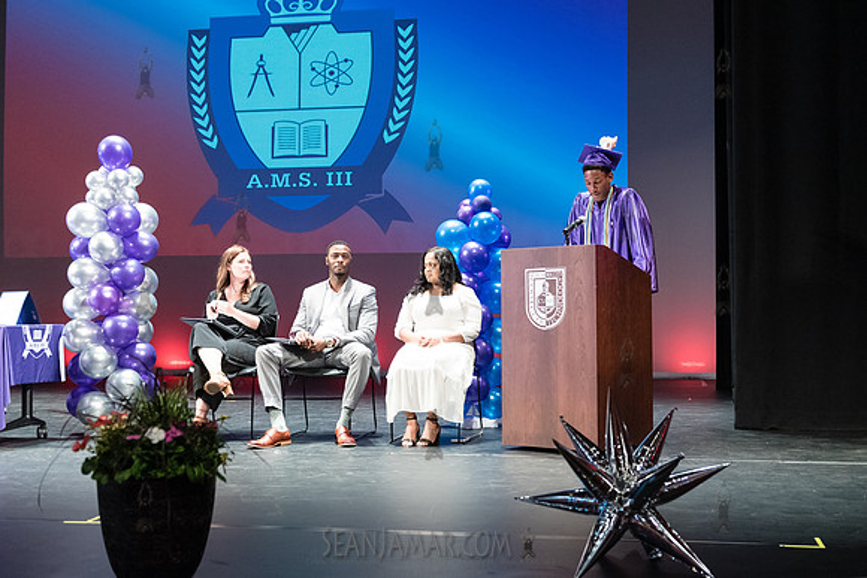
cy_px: 280
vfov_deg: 33.2
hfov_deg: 48.0
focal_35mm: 40
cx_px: 490
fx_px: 972
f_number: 3.5
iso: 3200
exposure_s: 1/160
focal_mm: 35
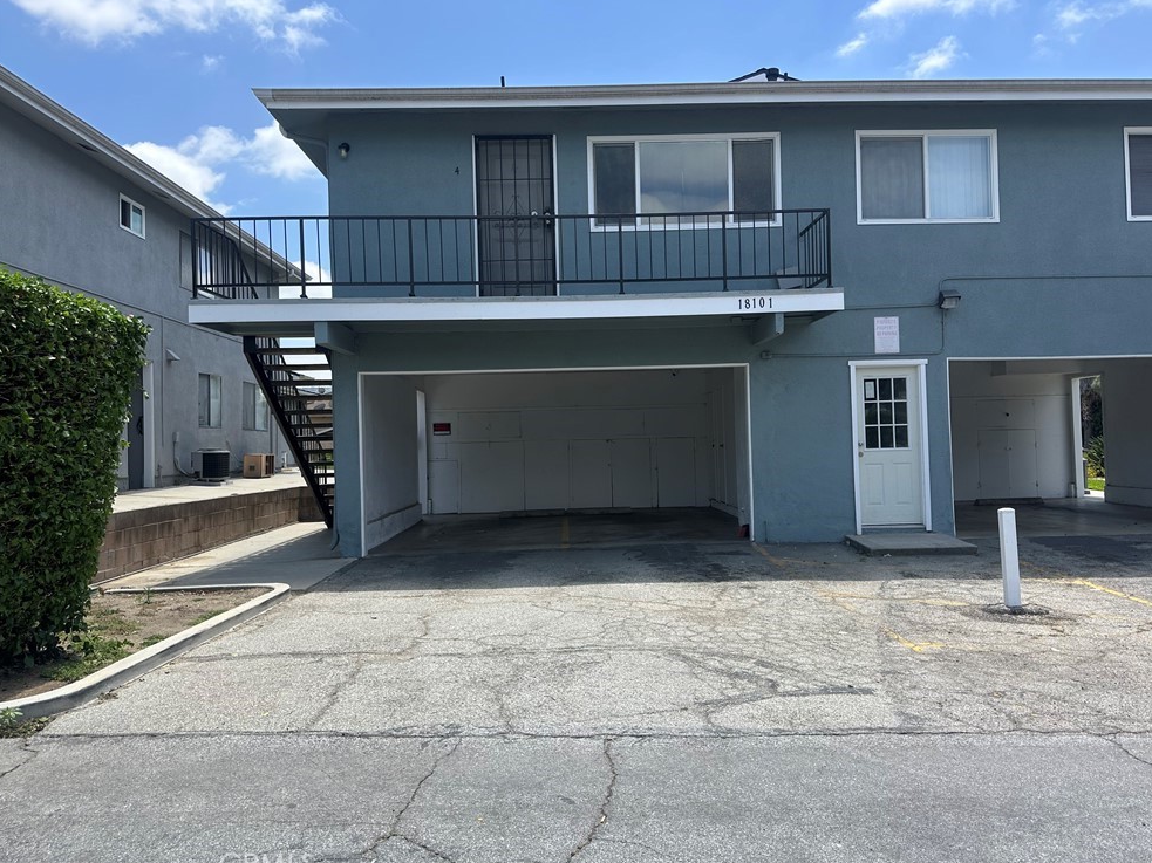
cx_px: 593
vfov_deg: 54.9
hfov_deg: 69.4
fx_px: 832
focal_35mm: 25
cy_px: 431
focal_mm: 6.86
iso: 80
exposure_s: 1/2967
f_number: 1.78
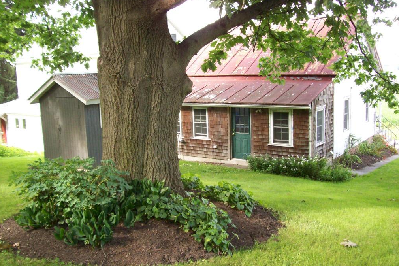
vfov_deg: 35.0
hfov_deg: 50.7
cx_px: 198
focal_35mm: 38
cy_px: 134
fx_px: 421
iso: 200
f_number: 2.7
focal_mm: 6
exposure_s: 1/143
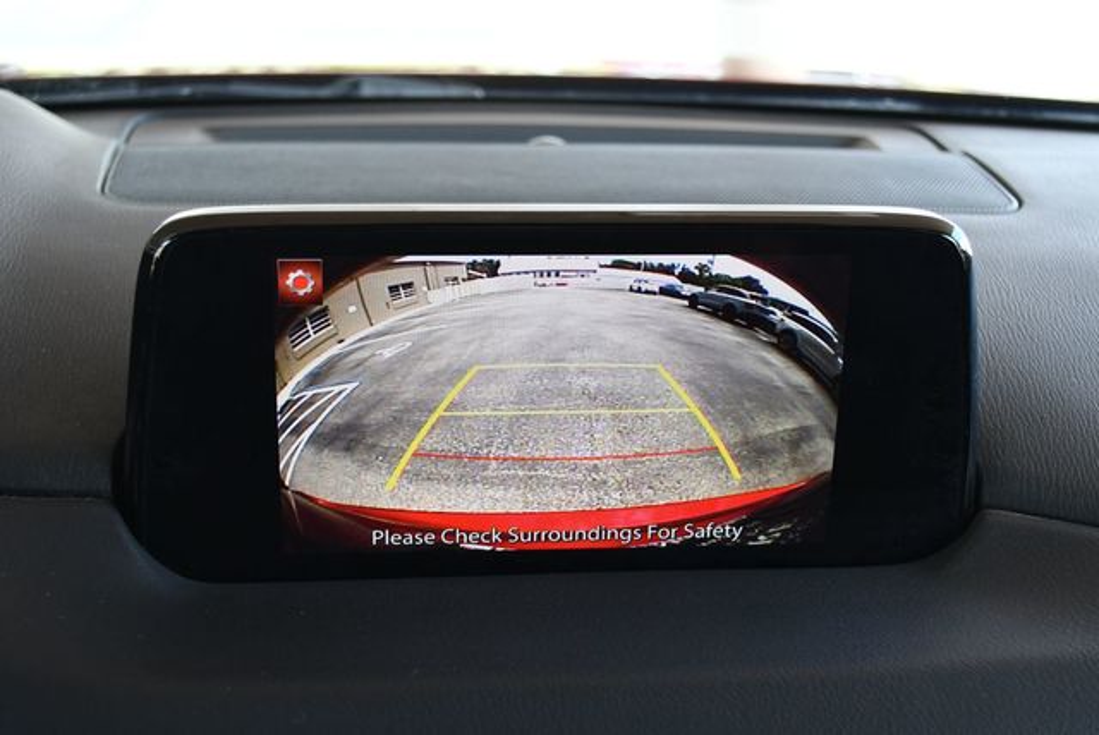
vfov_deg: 28.1
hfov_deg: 41.1
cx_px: 550
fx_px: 1467
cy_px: 368
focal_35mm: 48
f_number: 4
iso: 720
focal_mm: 24
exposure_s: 1/250
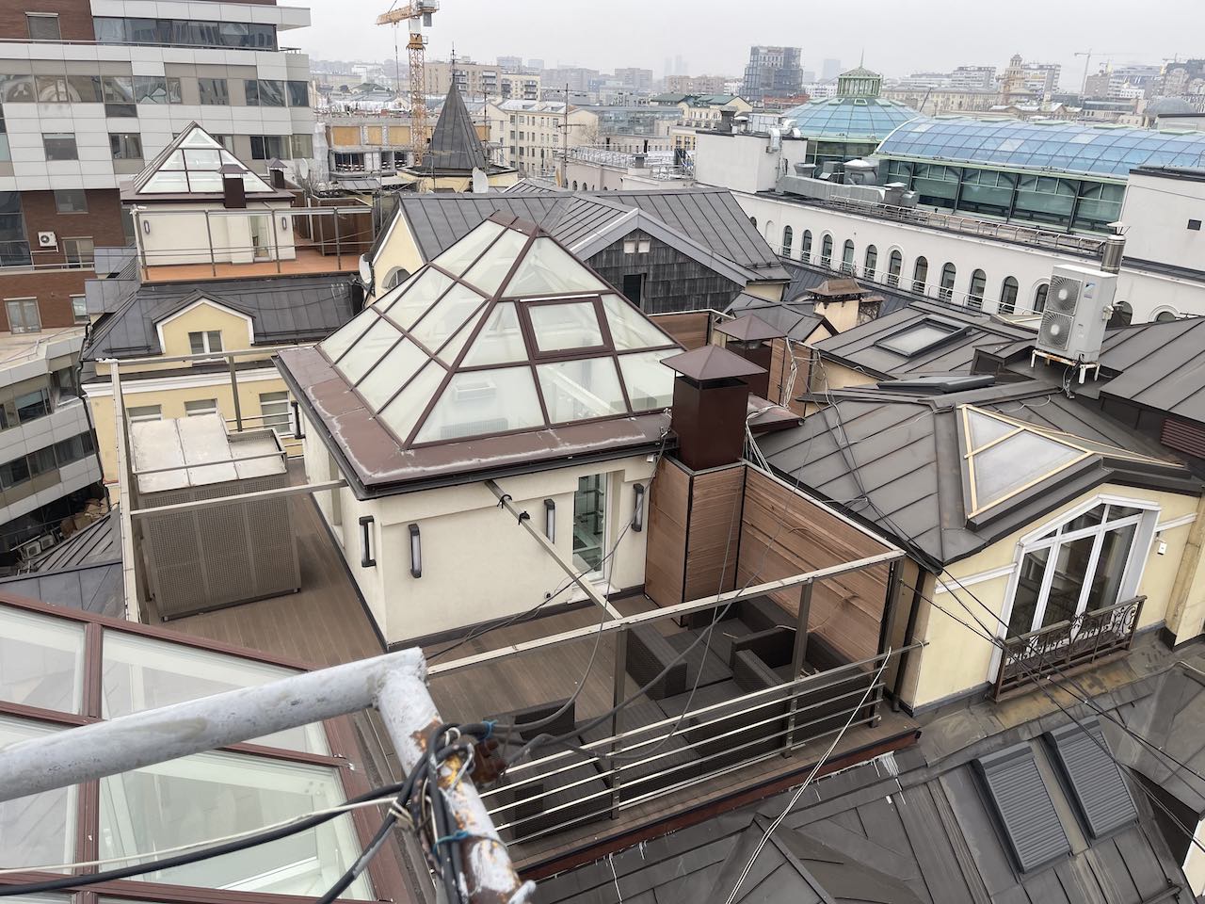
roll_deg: -2.2
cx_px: 602
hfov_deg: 69.4
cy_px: 452
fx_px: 870
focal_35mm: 25
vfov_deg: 54.9
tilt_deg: -22.4
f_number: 1.6
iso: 32
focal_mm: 5.1
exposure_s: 1/528
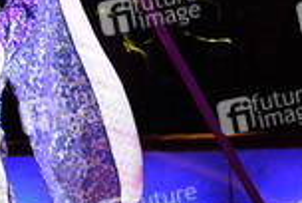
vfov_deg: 5.2
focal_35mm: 266
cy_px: 161
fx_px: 2236
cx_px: -102
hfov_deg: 7.6
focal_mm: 60
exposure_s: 1/160
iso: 2000
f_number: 6.3
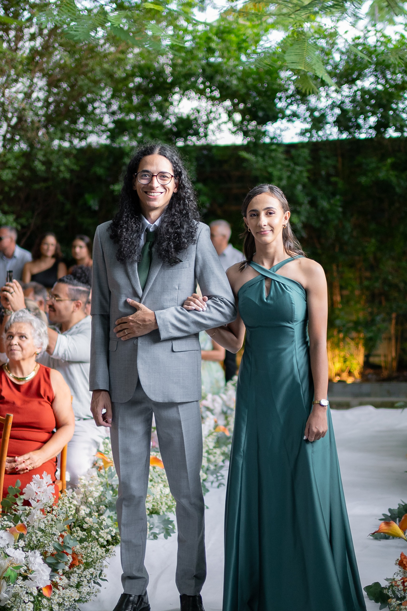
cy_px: 288
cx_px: 201
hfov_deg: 20.0
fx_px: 1153
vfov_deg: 29.6
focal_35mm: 68
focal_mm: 35
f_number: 1.4
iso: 400
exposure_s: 1/1000
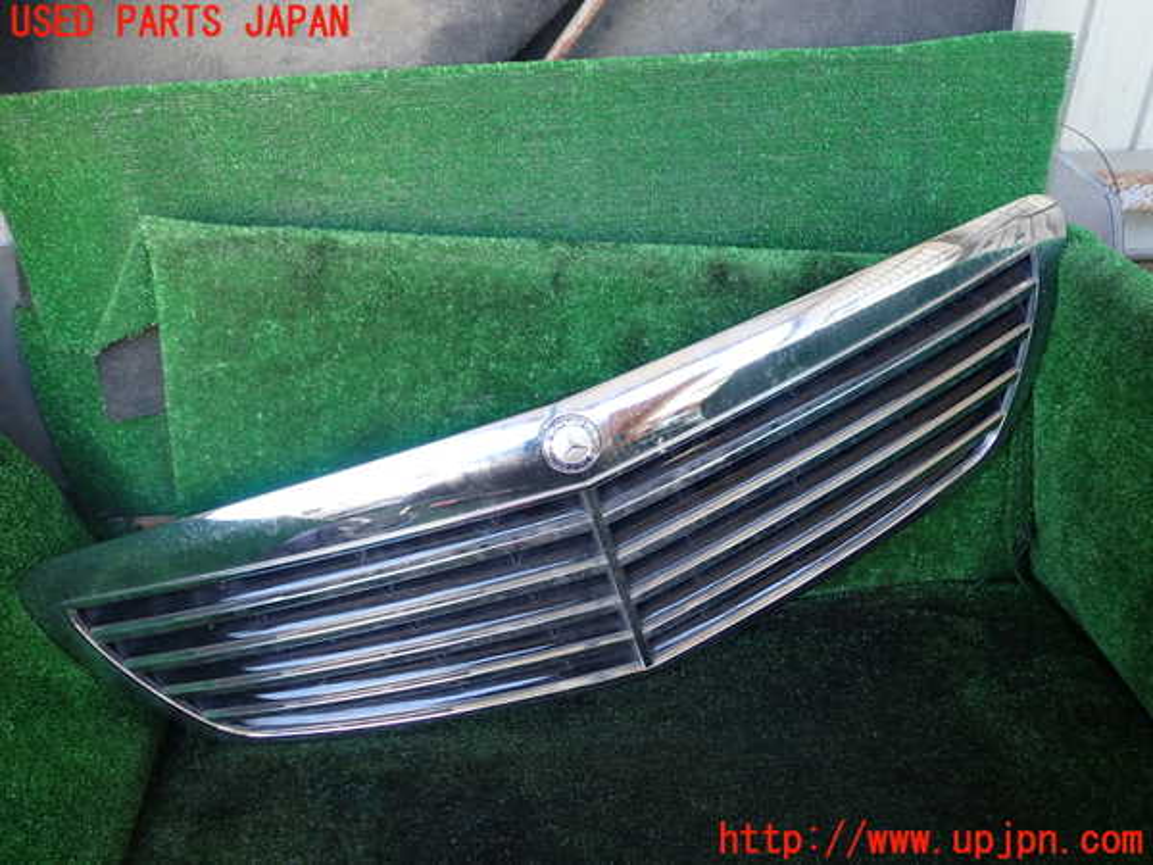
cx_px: 576
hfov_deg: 60.0
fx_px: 999
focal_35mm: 30
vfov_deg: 46.8
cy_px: 432
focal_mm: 5.4
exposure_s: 1/60
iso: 200
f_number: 2.3
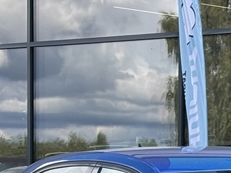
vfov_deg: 6.4
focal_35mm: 227
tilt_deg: -3.6
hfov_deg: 8.6
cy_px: 286
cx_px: 317
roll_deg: -1.3
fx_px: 1514
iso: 32
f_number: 1.6
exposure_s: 1/799
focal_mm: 5.96
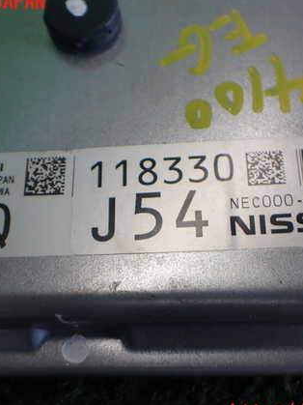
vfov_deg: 43.9
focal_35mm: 43
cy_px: 208
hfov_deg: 33.6
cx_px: 159
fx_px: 502
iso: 100
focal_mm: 5.4
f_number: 2.3
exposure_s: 1/125
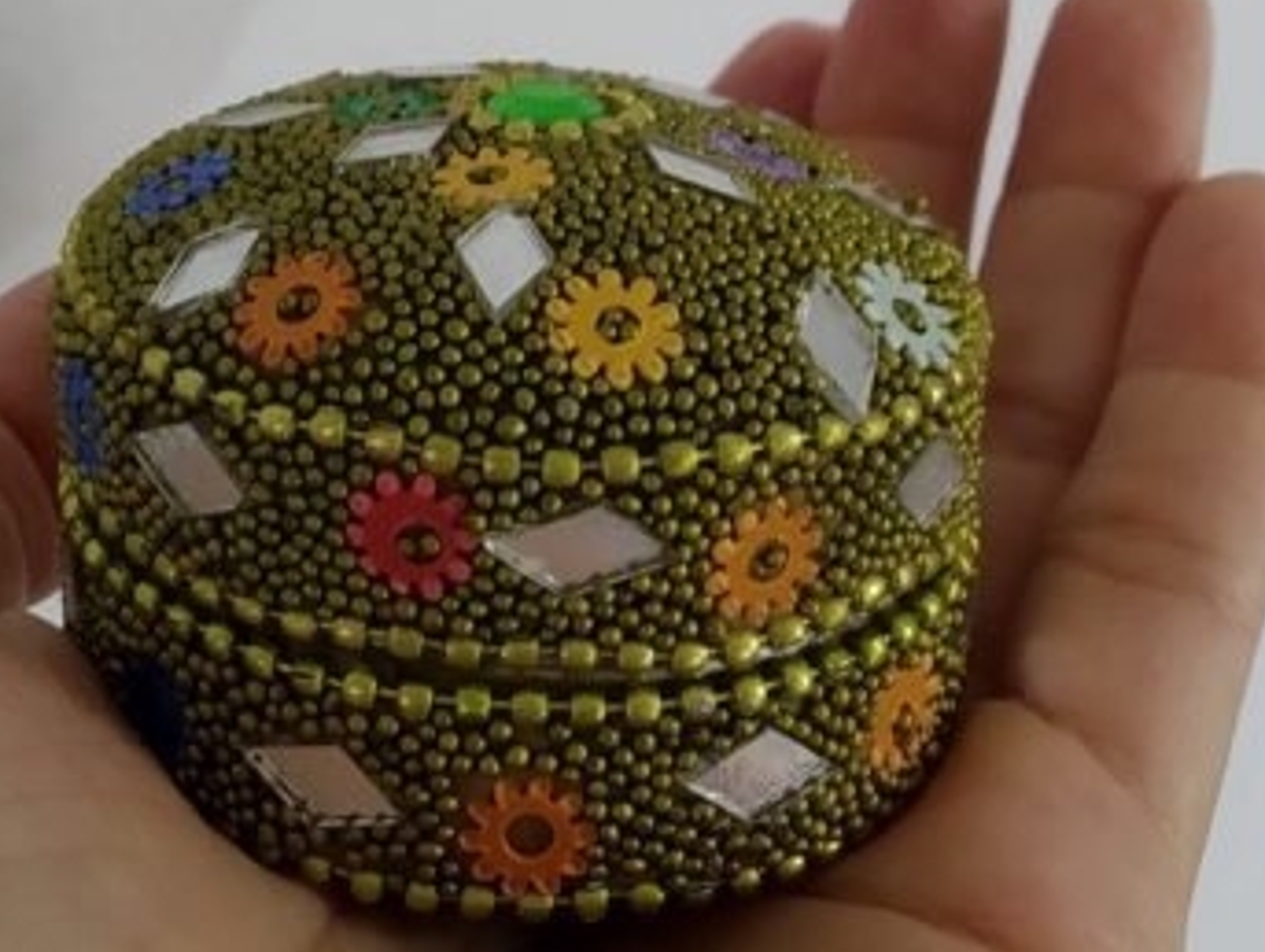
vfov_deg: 26.5
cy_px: 61
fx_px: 1939
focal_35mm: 53
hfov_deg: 35.8
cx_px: 428
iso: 320
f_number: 2.2
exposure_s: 1/30
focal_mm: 3.82
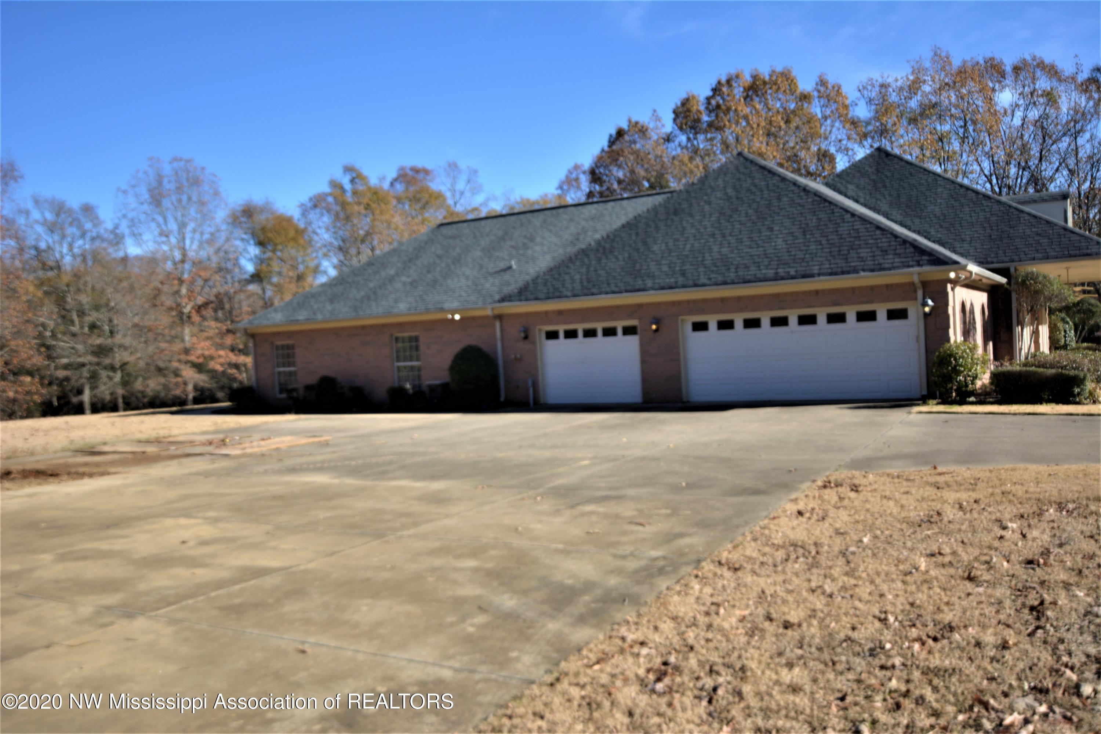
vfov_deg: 43.6
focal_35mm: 30
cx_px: 550
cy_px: 367
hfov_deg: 61.9
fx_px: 917
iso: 200
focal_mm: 20
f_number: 3.5
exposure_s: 1/2000
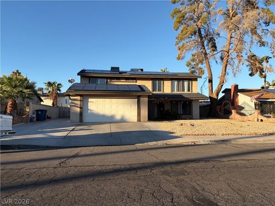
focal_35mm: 26
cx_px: 138
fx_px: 207
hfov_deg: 67.3
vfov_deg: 53.1
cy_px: 103
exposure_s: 1/1451
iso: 50
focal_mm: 5.96
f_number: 1.6
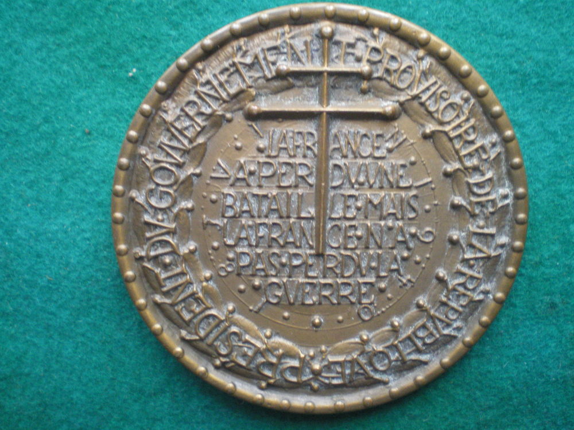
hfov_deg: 49.0
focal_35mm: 38
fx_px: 630
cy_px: 215
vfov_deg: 37.7
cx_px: 287
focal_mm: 6.3
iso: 400
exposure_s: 1/30
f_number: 3.1
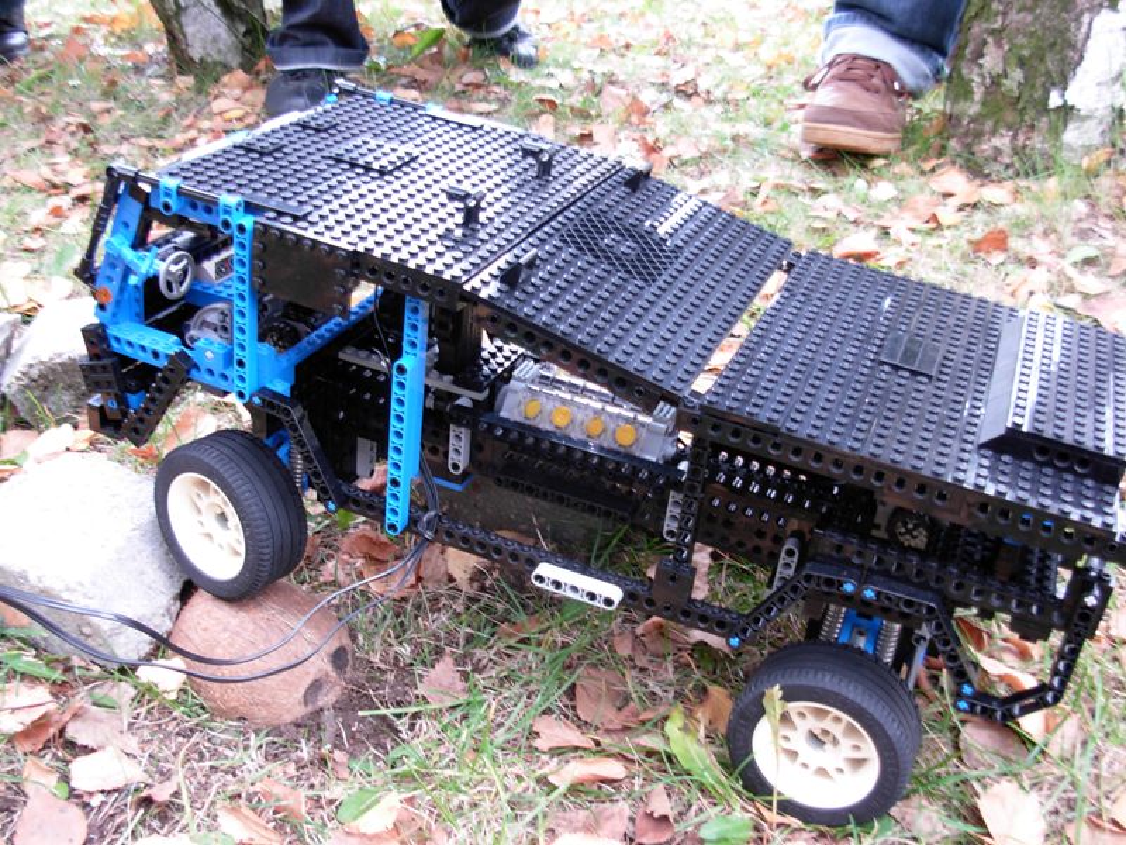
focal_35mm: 38
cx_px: 563
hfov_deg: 49.0
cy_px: 422
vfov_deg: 37.7
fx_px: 1236
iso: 79
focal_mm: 6.3
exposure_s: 1/16.4
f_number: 2.9
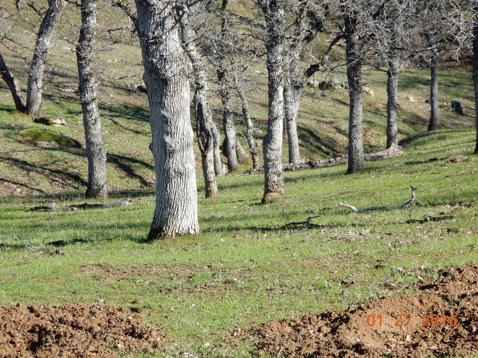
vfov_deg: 9.1
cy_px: 179
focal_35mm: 164
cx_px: 239
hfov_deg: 12.0
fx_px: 2265
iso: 125
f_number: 6
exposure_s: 1/200
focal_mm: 29.2
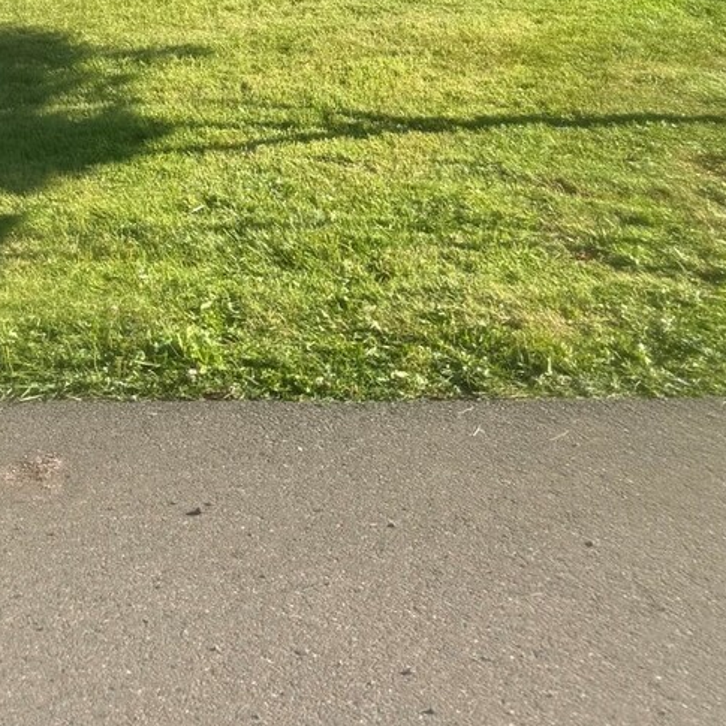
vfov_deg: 24.0
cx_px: 349
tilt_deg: -4.4
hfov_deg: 27.3
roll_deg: -0.1
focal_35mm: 63
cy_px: -220
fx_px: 1495
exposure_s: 1/2169
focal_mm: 6.76
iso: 80
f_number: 1.78
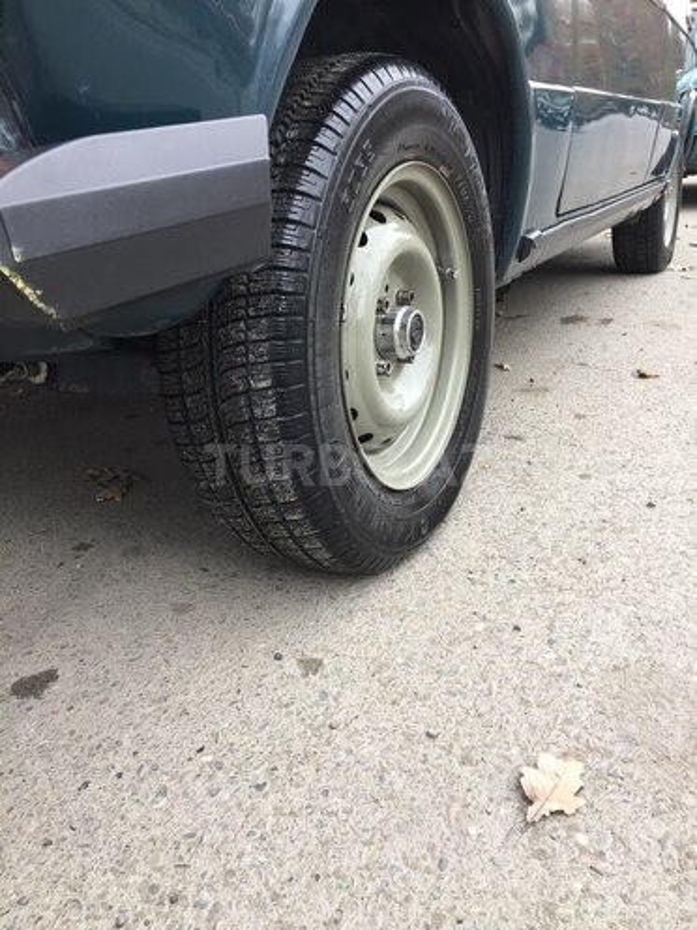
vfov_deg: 61.7
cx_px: 348
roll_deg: +2.4
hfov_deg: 48.2
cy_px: 465
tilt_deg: -20.6
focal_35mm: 29
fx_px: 779
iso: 32
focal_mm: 4.15
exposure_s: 1/100
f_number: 2.2
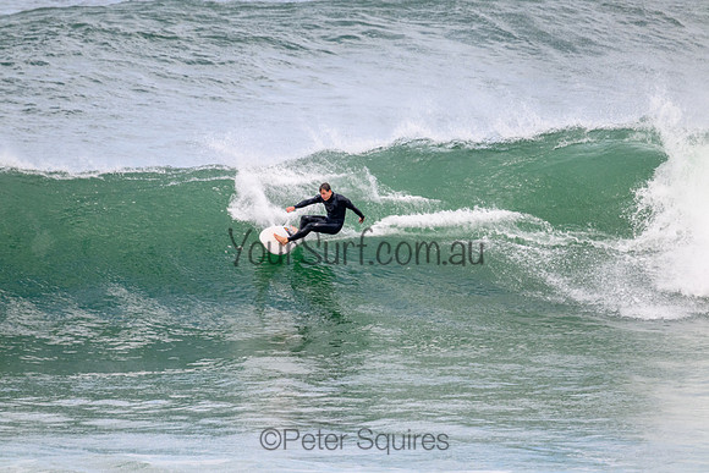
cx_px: 354
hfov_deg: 2.6
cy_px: 236
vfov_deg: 1.7
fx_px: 15759
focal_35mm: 800
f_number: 11
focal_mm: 800
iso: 1600
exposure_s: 1/2000
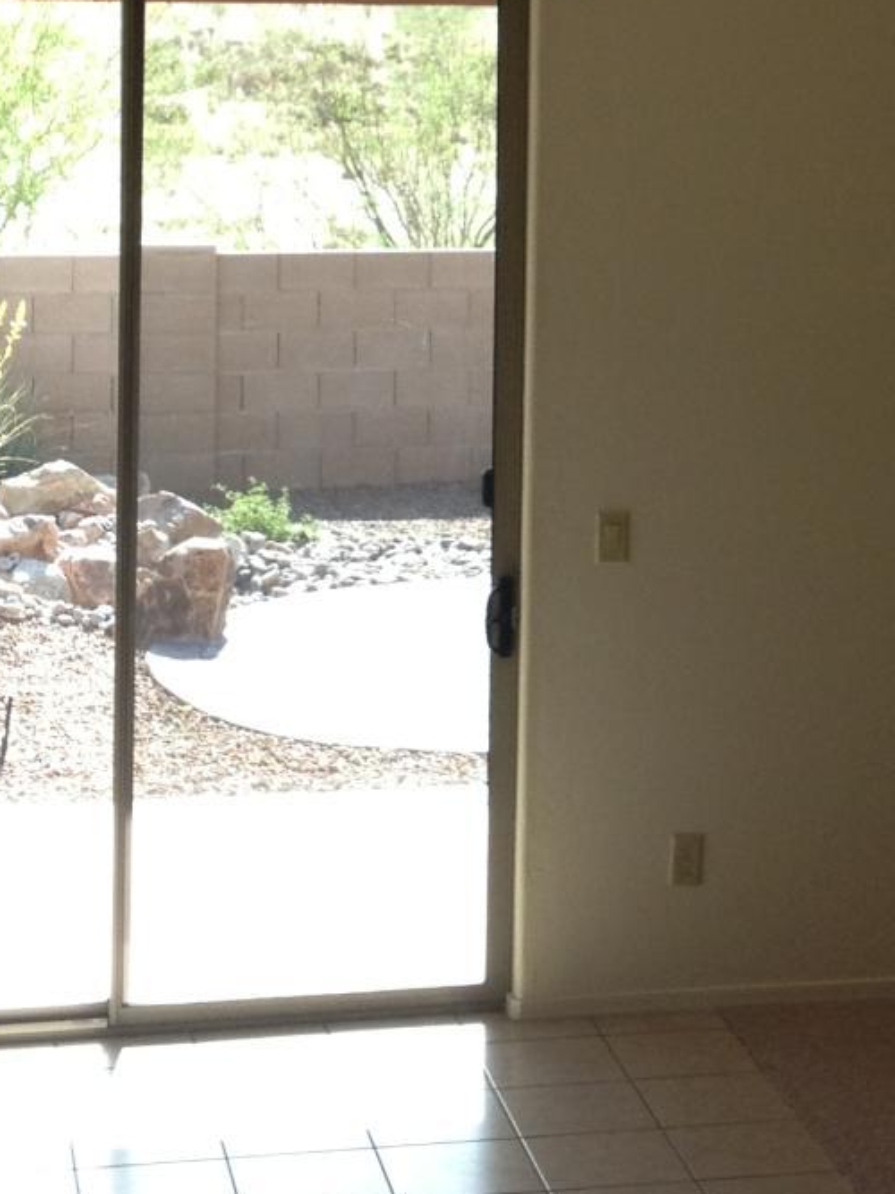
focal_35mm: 105
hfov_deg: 14.1
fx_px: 3621
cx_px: 634
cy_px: 132
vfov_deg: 18.4
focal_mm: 4.28
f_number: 2.4
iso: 64
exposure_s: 1/202
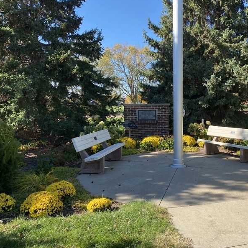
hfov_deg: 51.6
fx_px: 251
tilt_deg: -2.2
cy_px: 123
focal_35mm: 31
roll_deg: +0.5
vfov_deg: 52.5
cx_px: 165
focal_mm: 4.25
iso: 32
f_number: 1.8
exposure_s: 1/839
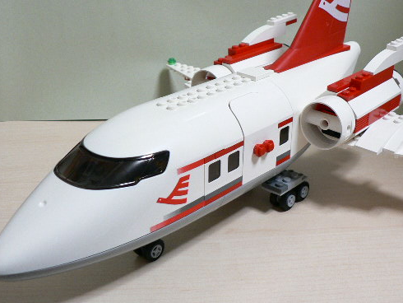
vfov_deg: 30.8
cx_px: 232
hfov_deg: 40.3
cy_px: 112
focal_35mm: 47
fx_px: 547
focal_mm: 6
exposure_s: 1/15
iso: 150
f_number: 2.8
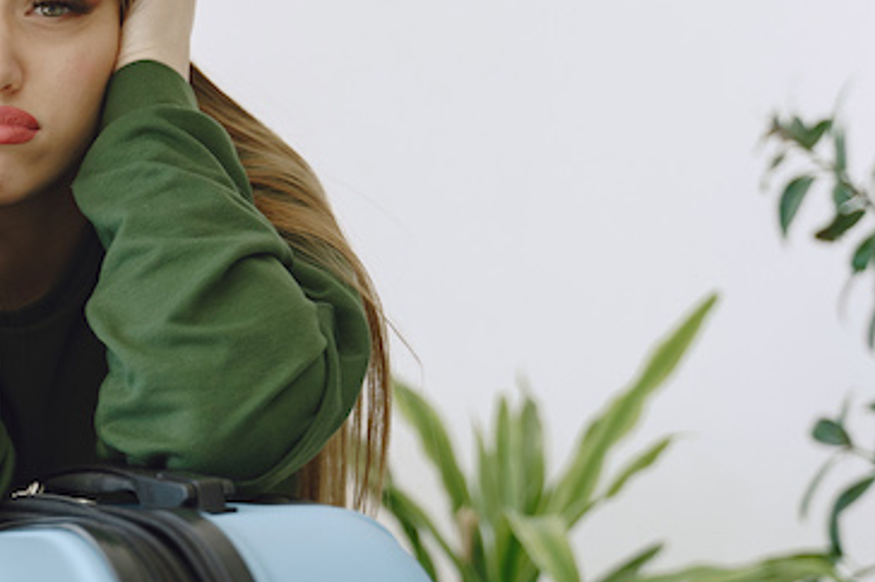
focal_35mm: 77
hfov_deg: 24.9
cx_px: -38
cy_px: 412
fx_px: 1870
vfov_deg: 17.6
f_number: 2.8
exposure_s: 1/500
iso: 500
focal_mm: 35
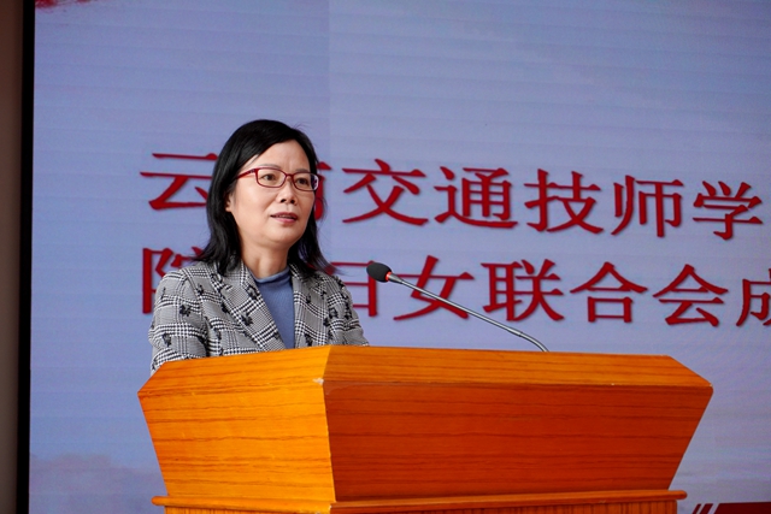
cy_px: 257
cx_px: 386
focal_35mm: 75
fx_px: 1607
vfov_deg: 18.2
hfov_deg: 27.0
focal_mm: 50
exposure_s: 1/160
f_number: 5.6
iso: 250
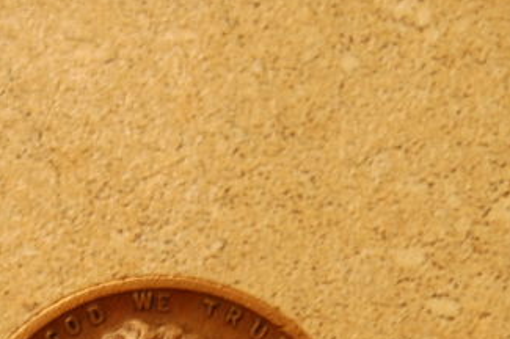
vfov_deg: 5.4
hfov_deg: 8.1
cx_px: 179
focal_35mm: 254
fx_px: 3588
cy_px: 505
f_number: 5.6
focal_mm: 55
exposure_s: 1/30
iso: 560
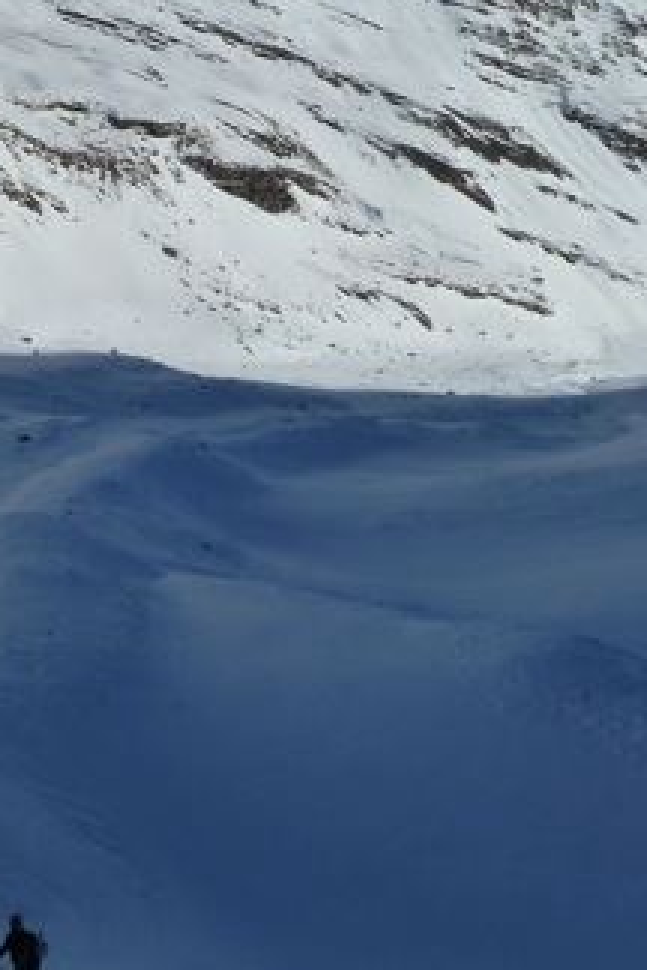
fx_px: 1941
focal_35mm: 72
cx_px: 114
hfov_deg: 18.7
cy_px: 367
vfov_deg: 28.0
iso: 125
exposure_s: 1/1000
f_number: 5.6
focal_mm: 5.3
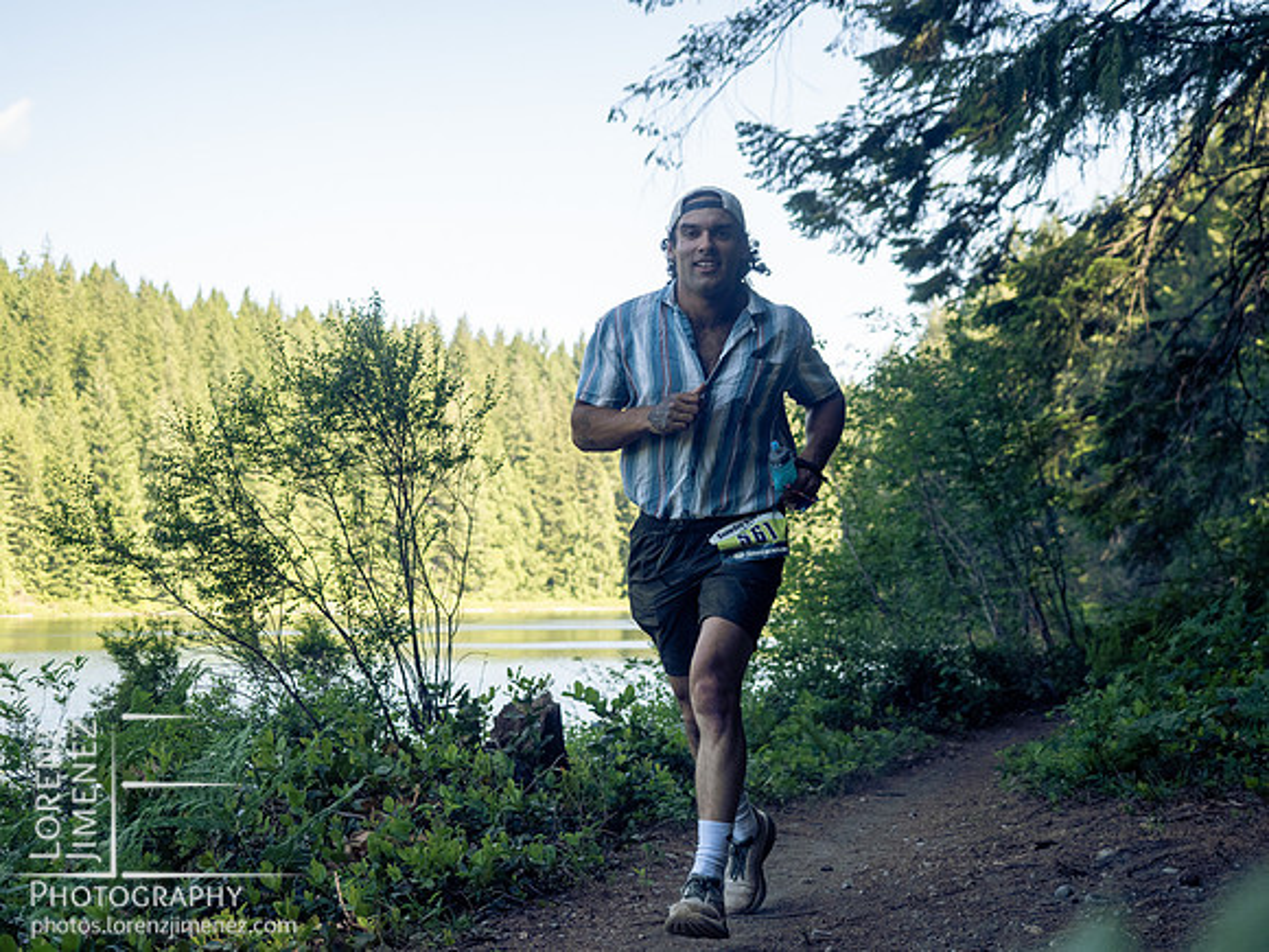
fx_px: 2273
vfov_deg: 23.7
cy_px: 476
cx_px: 634
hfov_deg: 31.2
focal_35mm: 62
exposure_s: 1/1000
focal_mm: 31
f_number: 2.8
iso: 400
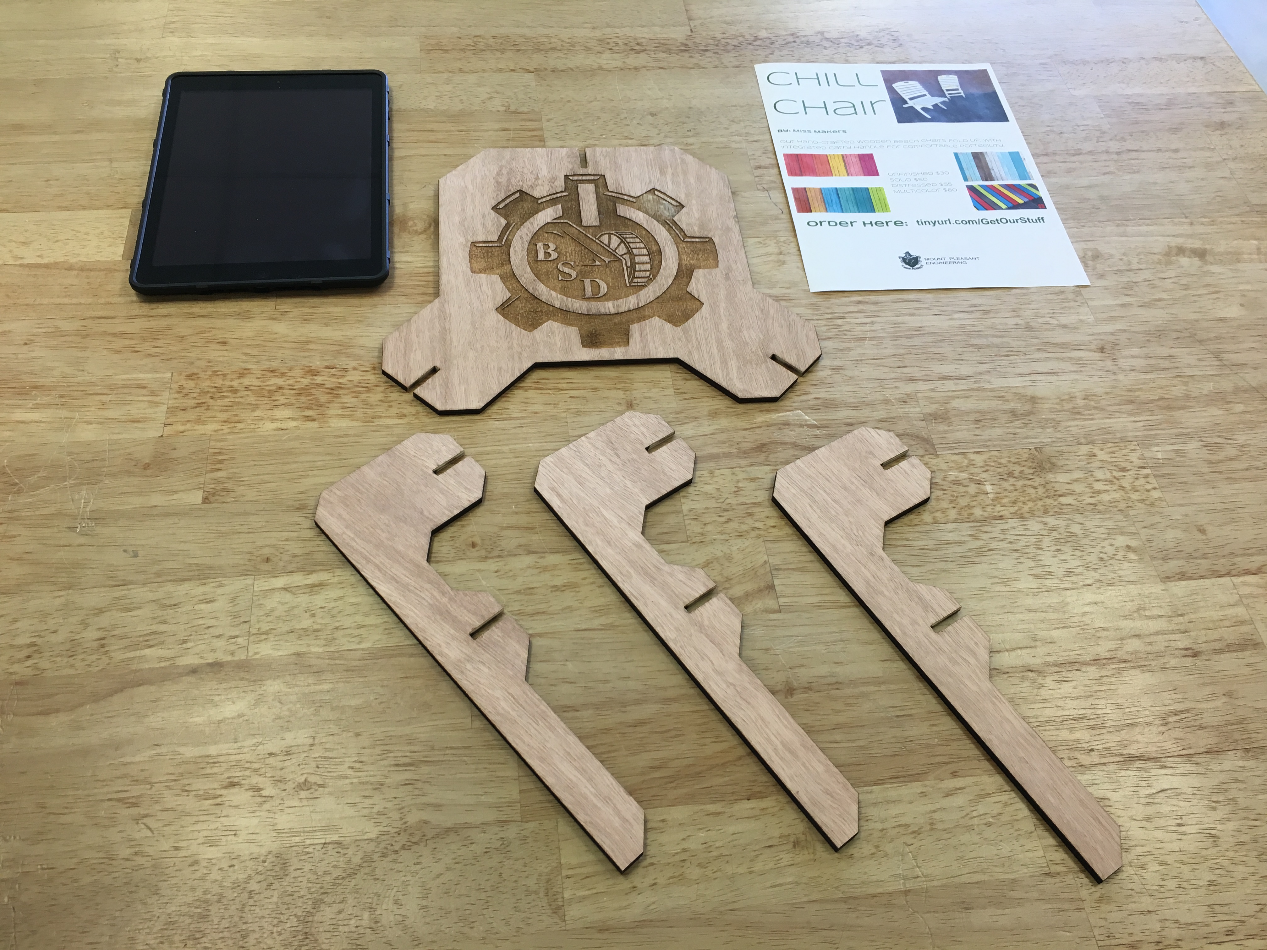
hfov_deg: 61.7
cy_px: 475
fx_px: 1061
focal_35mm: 29
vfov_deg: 48.2
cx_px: 634
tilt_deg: -54.2
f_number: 2.2
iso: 25
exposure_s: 1/40
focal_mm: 4.15
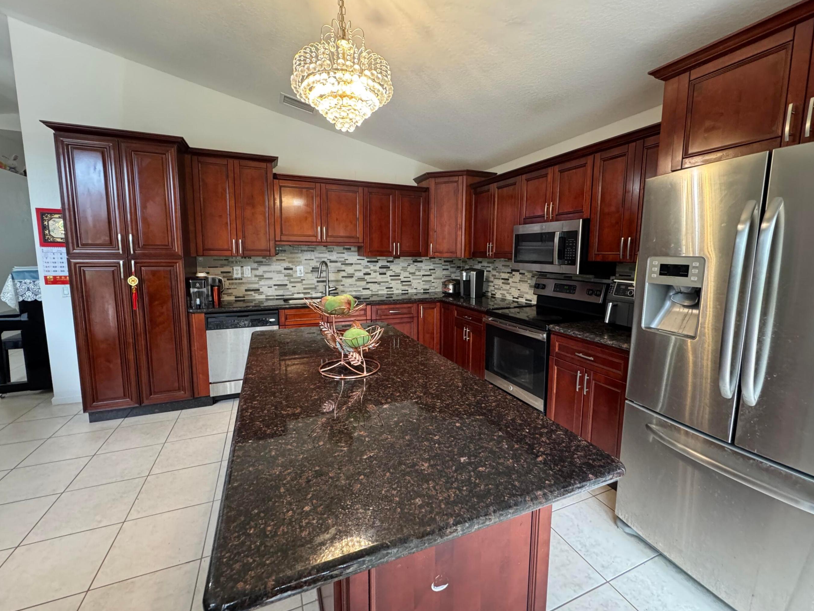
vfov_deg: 81.7
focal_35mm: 15
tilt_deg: -7.4
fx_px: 353
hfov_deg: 98.2
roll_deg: -0.2
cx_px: 416
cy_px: 296
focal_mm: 2.22
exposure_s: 1/60
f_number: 2.2
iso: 320
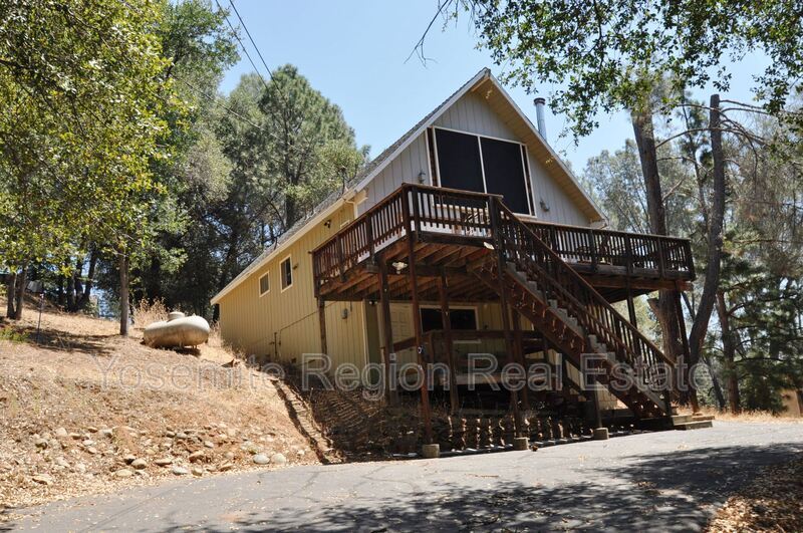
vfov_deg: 43.5
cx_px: 402
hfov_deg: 62.0
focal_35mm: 30
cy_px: 266
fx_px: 668
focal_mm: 20
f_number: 9
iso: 200
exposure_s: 1/200
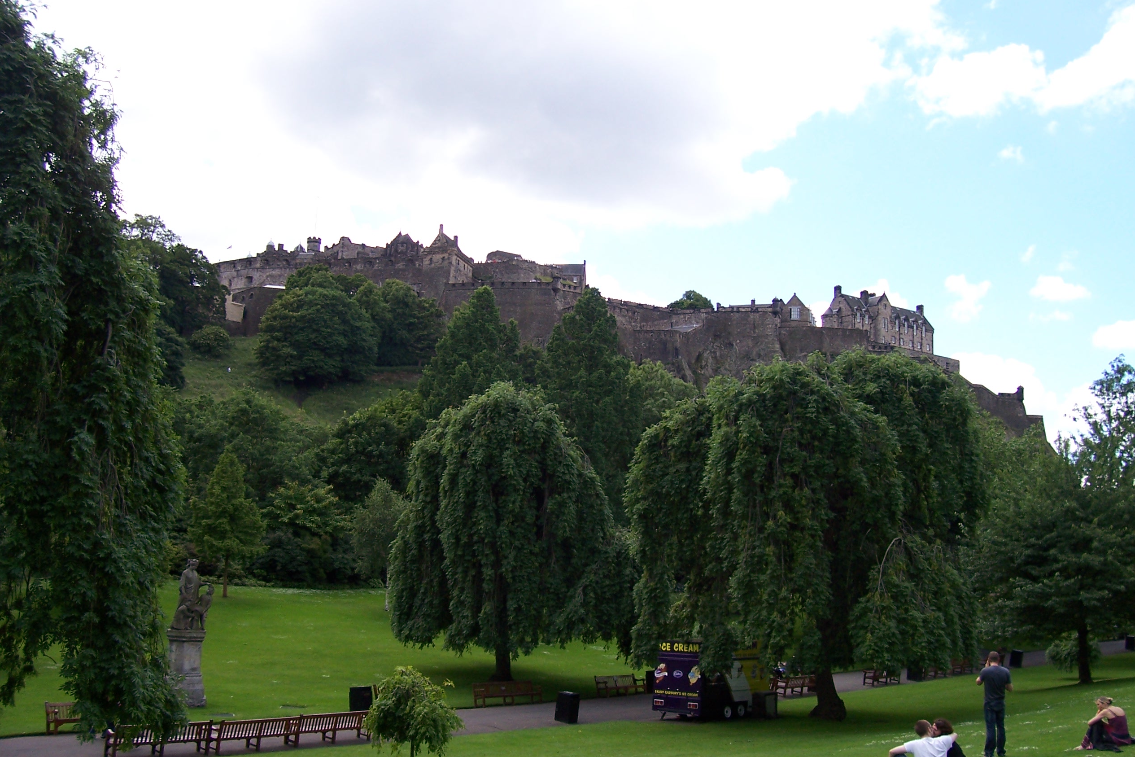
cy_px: 396
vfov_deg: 36.9
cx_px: 576
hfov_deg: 53.1
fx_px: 1135
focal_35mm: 36
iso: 80
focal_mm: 5.6
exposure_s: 1/750
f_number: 2.7
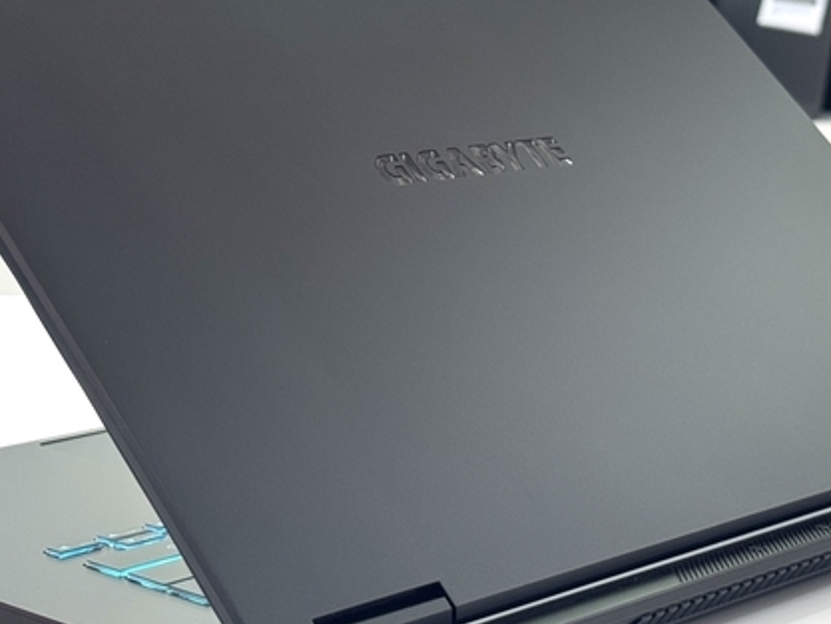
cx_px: 399
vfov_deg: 16.1
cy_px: 233
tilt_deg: -8.9
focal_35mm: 92
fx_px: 2209
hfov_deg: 21.3
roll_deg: +0.6
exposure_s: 1/100
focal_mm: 6.76
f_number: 1.78
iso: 64
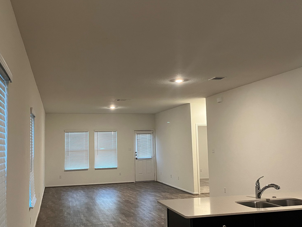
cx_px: 142
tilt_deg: +5.0
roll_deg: +1.4
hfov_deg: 51.3
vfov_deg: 39.7
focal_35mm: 36
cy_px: 114
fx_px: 314
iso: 320
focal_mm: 5.1
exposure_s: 1/60
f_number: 1.6
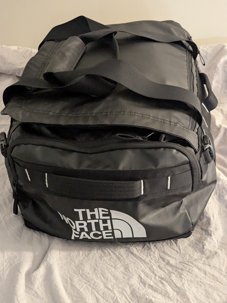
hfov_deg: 30.3
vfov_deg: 39.6
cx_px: 114
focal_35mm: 48
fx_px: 419
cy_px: 152
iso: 1156
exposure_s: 1/35.1
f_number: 1.85
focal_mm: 6.81
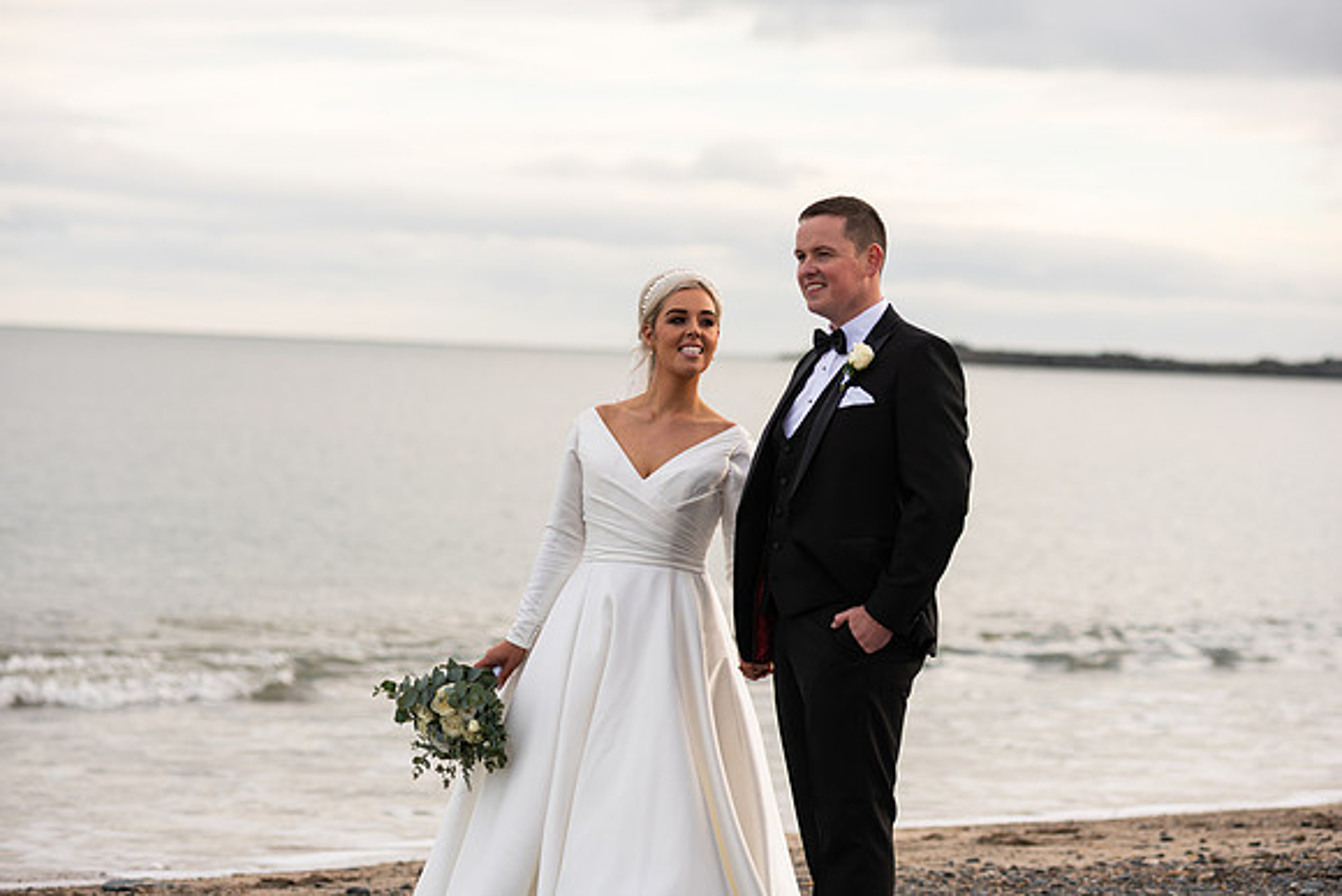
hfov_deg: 18.3
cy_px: 448
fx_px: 4176
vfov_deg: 12.2
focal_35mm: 112
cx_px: 671
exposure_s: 1/200
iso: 80
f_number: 3.5
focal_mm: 112
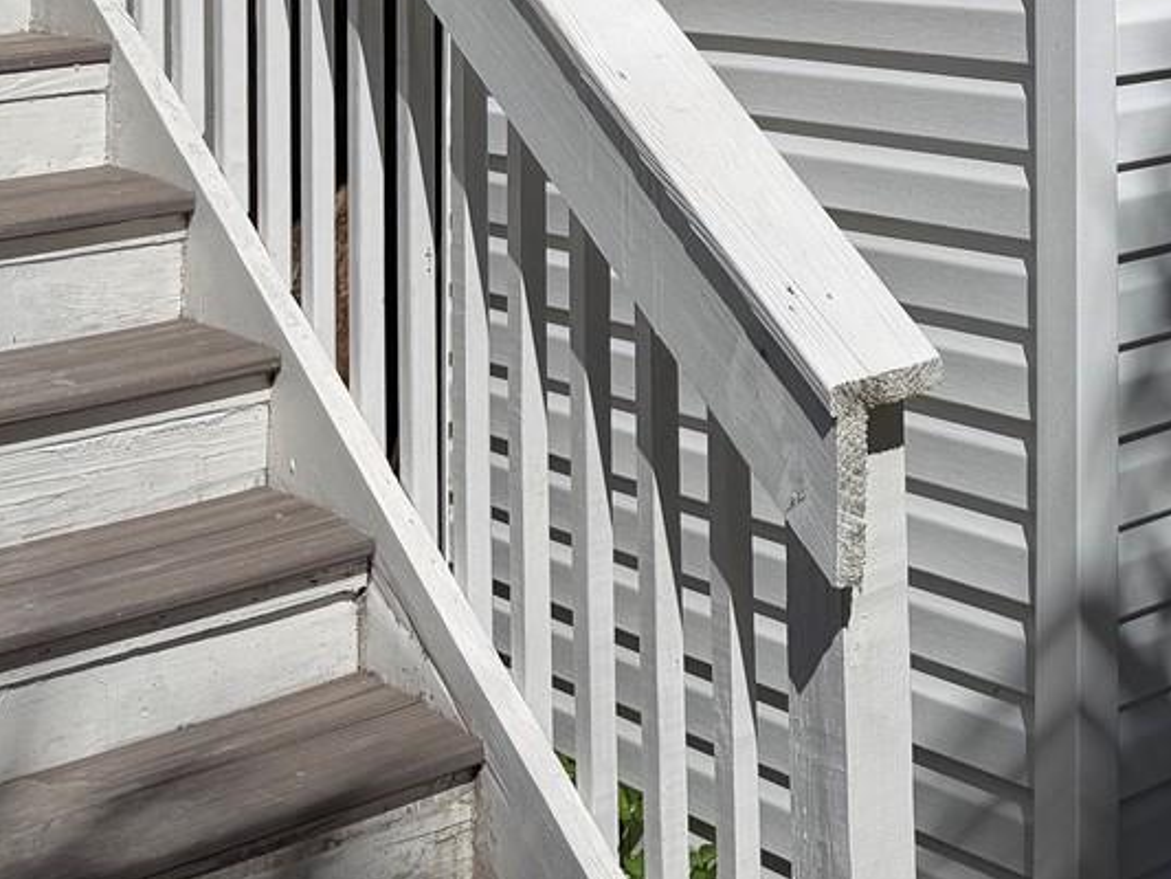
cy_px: -424
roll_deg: +0.9
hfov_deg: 26.5
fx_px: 2436
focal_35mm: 72
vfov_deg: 18.3
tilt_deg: +4.7
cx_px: 929
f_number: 1.78
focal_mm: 6.76
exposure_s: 1/14286
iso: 80
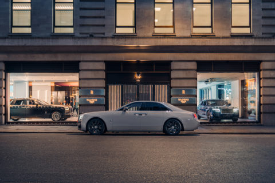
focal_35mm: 33
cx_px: 138
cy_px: 92
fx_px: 252
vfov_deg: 40.0
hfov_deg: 57.2
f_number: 2.8
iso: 125
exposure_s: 1/4
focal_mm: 33
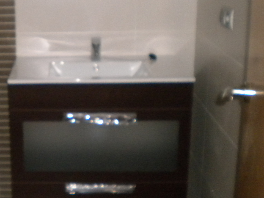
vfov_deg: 21.0
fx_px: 534
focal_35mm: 70
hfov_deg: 27.0
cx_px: 37
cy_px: 73
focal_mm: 6.3
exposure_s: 1/30
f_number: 3.1
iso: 400
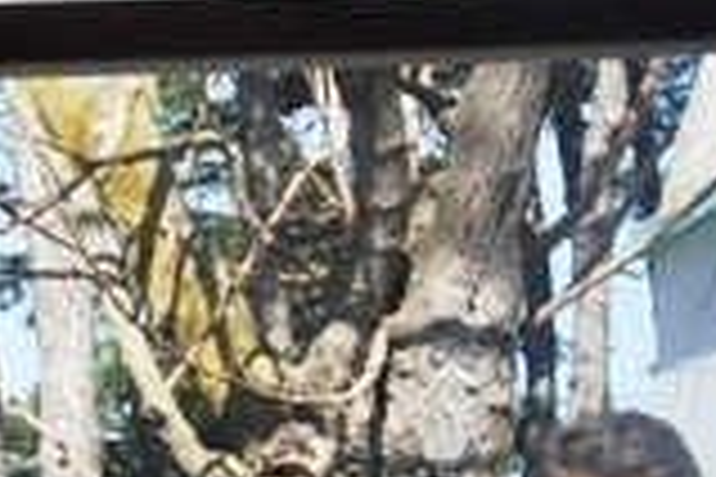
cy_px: 821
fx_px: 3451
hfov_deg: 10.7
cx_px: -802
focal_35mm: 174
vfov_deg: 7.7
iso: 200
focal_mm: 23
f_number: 10
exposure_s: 1/400
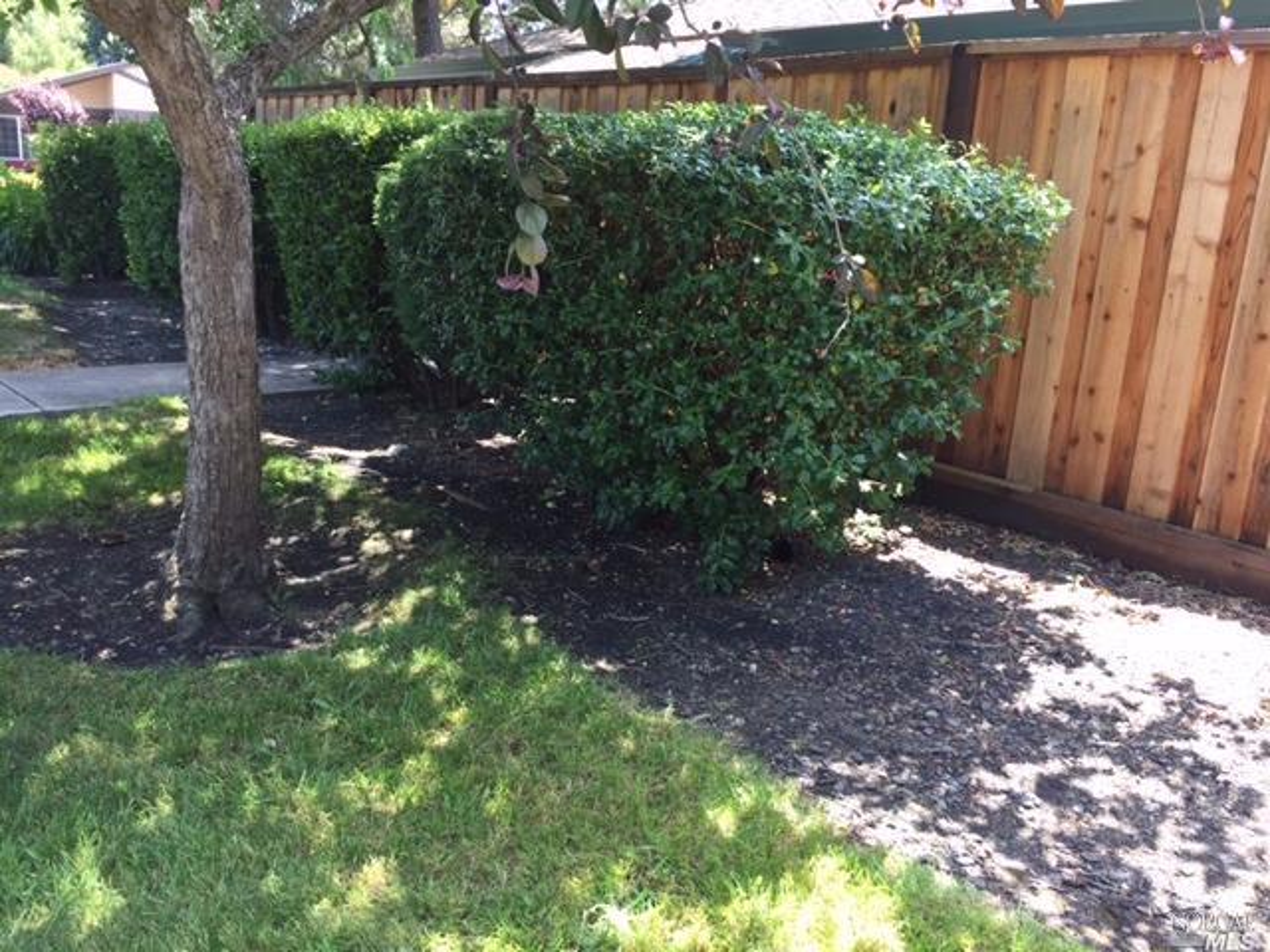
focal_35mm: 29
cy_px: 476
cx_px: 635
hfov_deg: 61.7
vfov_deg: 48.2
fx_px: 1064
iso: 40
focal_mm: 4.15
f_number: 2.2
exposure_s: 1/120
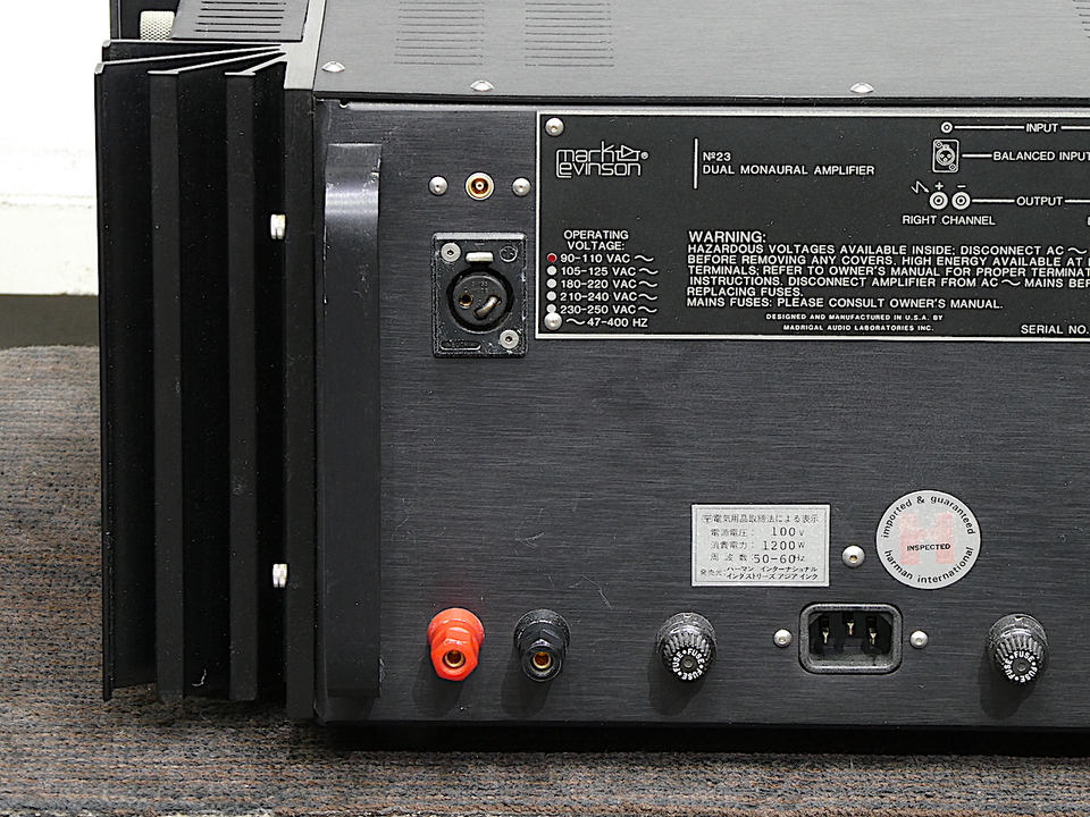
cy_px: 408
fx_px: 5416
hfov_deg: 11.5
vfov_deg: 8.6
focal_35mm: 172
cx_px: 545
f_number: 5.6
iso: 200
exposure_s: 1/2
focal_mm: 30.9
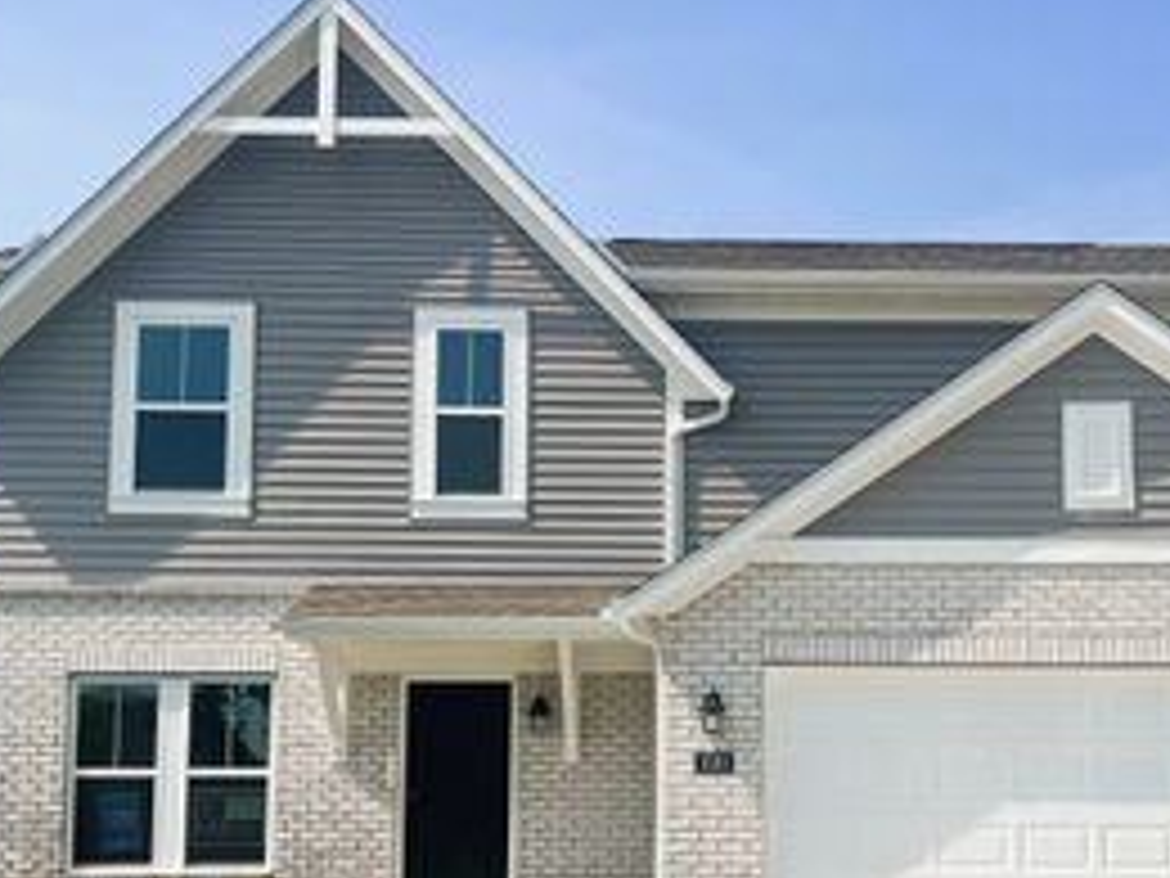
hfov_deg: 37.8
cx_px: 770
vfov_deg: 28.7
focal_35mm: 50
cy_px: 655
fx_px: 1690
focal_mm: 5.7
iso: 50
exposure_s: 1/6993
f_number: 1.5
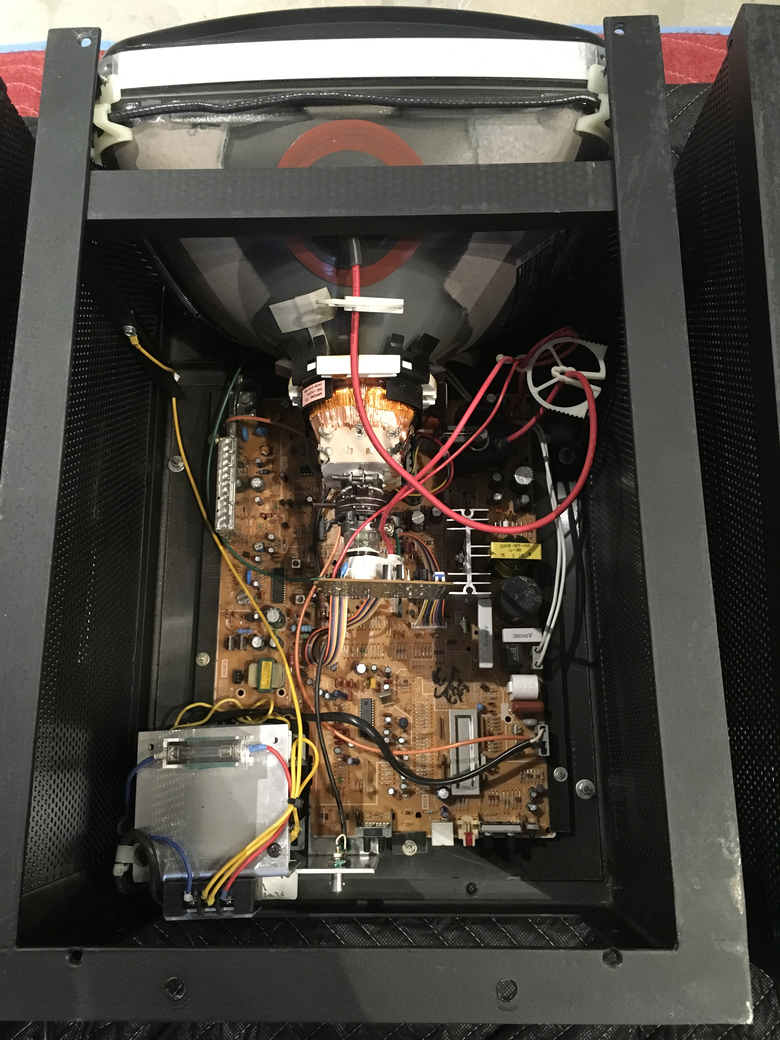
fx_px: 871
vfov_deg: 61.7
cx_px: 390
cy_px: 520
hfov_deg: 48.2
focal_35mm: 29
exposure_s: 1/15
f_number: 2.2
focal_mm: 4.15
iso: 250
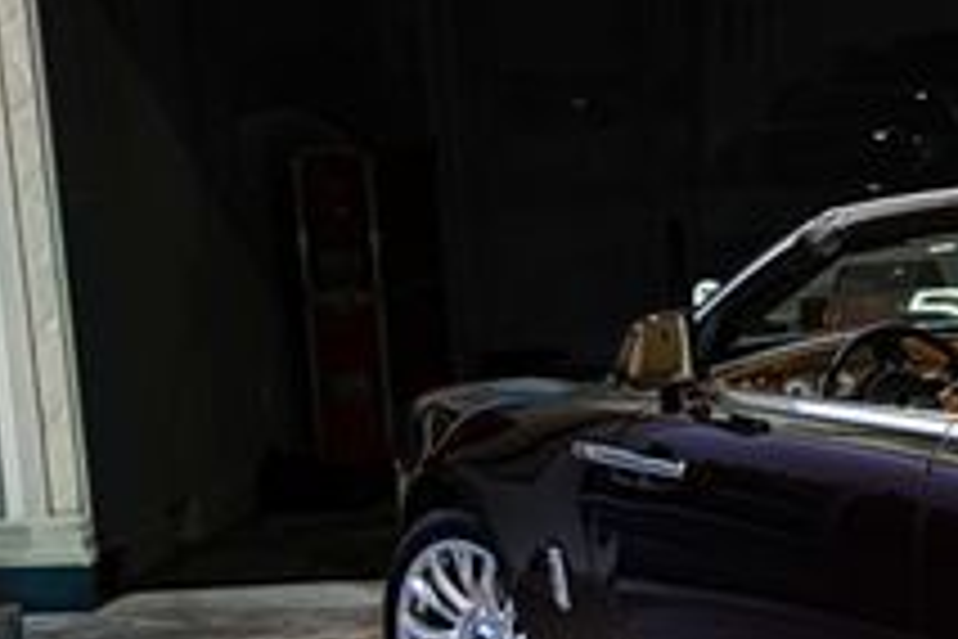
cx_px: 1363
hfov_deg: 17.8
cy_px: 605
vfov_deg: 12.9
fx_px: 2794
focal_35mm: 105
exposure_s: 1/80
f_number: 4
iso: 1250
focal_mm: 33
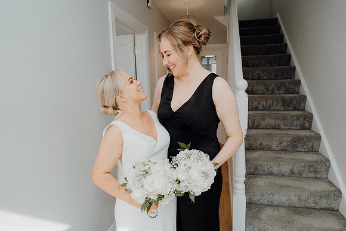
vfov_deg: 53.1
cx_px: 173
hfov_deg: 73.7
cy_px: 116
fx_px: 231
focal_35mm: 24
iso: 125
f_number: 3.5
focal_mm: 24
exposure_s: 1/160
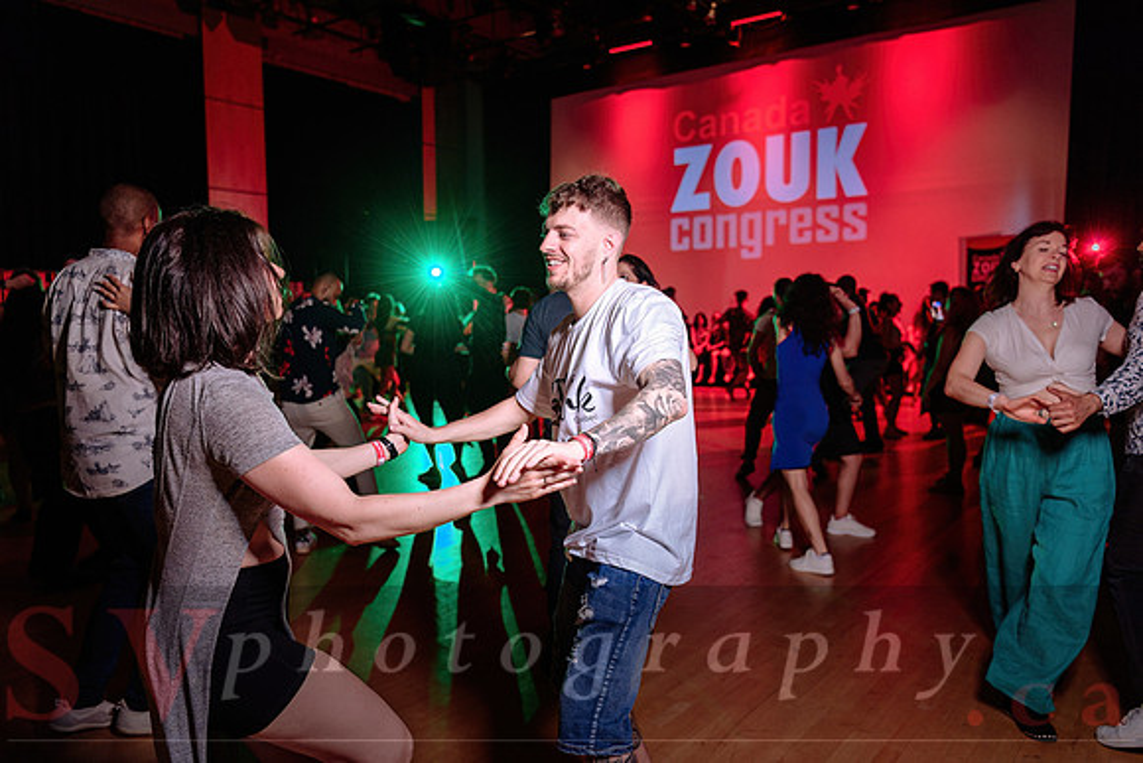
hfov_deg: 63.6
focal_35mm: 29
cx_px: 572
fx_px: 921
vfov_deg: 45.0
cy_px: 382
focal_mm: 29
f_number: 2.8
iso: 1250
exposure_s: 1/60
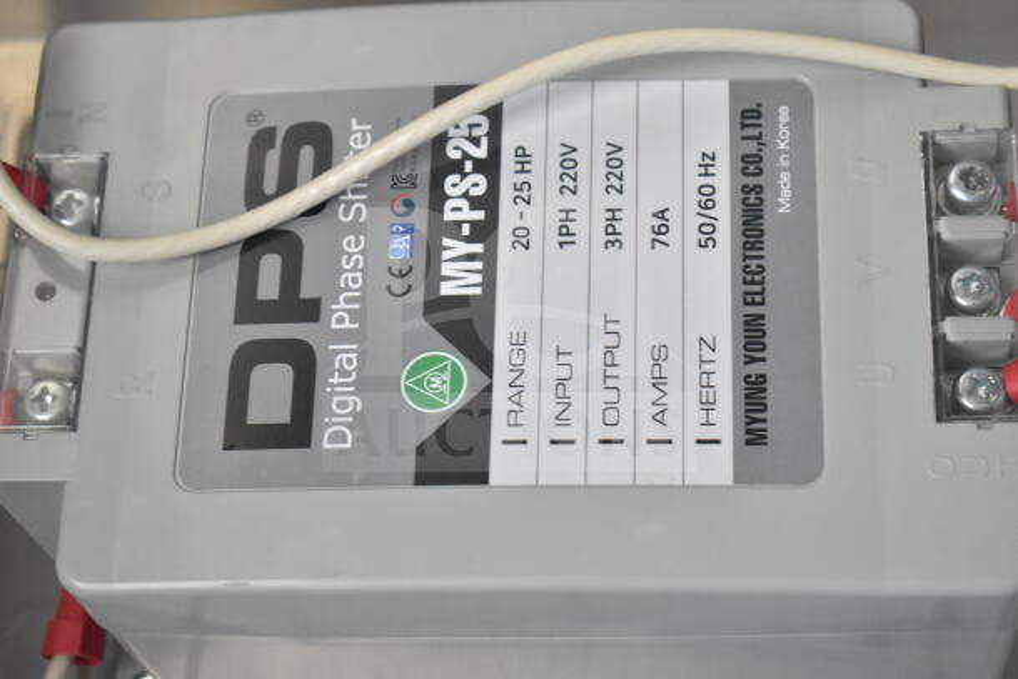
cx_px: 509
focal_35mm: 78
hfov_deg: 26.0
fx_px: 2206
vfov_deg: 17.5
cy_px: 340
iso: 4000
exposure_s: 1/80
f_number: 5.6
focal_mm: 52
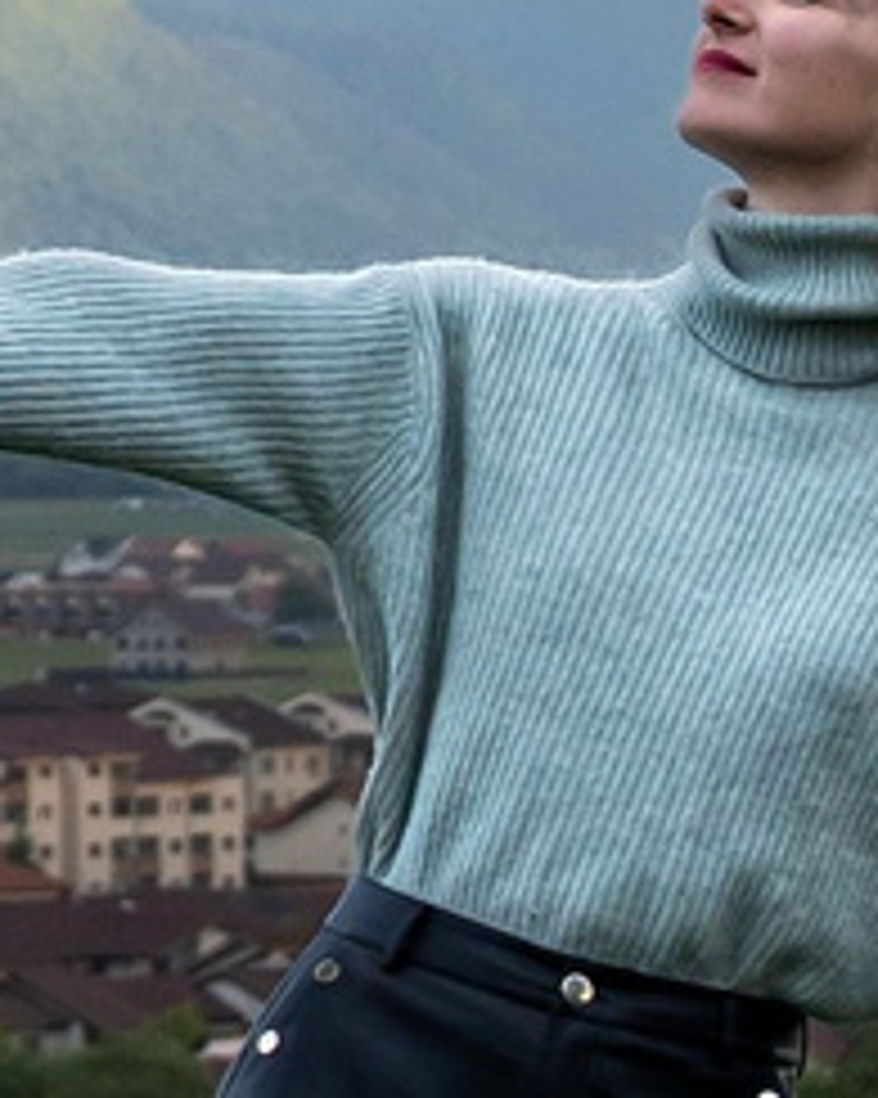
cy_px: -92
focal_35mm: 354
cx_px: -671
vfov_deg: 5.4
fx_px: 11506
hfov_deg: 4.3
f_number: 4
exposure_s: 1/640
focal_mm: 36
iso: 320
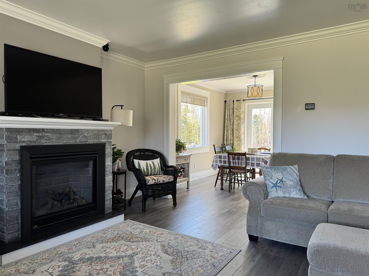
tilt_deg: -0.8
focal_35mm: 24
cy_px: 138
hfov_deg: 71.6
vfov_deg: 56.8
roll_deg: -0.5
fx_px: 256
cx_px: 184
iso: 80
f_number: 1.78
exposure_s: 1/121
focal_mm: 6.76
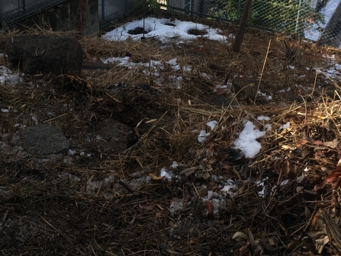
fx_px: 512
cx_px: 136
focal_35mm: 52
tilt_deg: -28.9
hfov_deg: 36.7
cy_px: 65
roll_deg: -0.5
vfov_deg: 27.6
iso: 25
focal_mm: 4.15
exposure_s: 1/306
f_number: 2.2
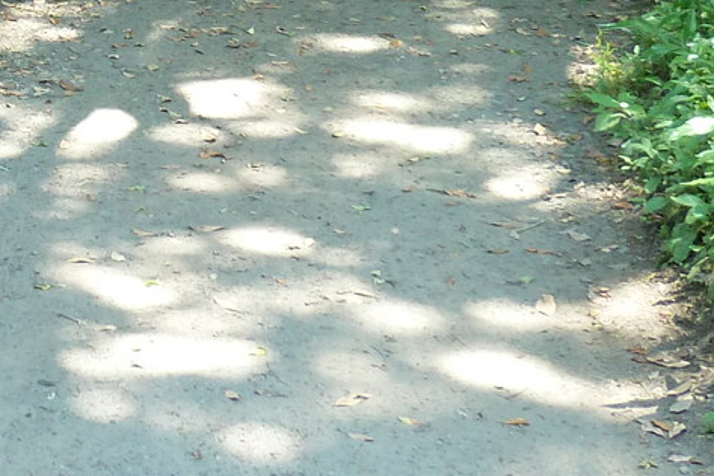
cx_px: -181
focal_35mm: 88
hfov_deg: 21.2
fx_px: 1745
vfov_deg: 13.9
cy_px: -358
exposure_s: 1/30
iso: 125
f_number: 3.3
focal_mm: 4.1
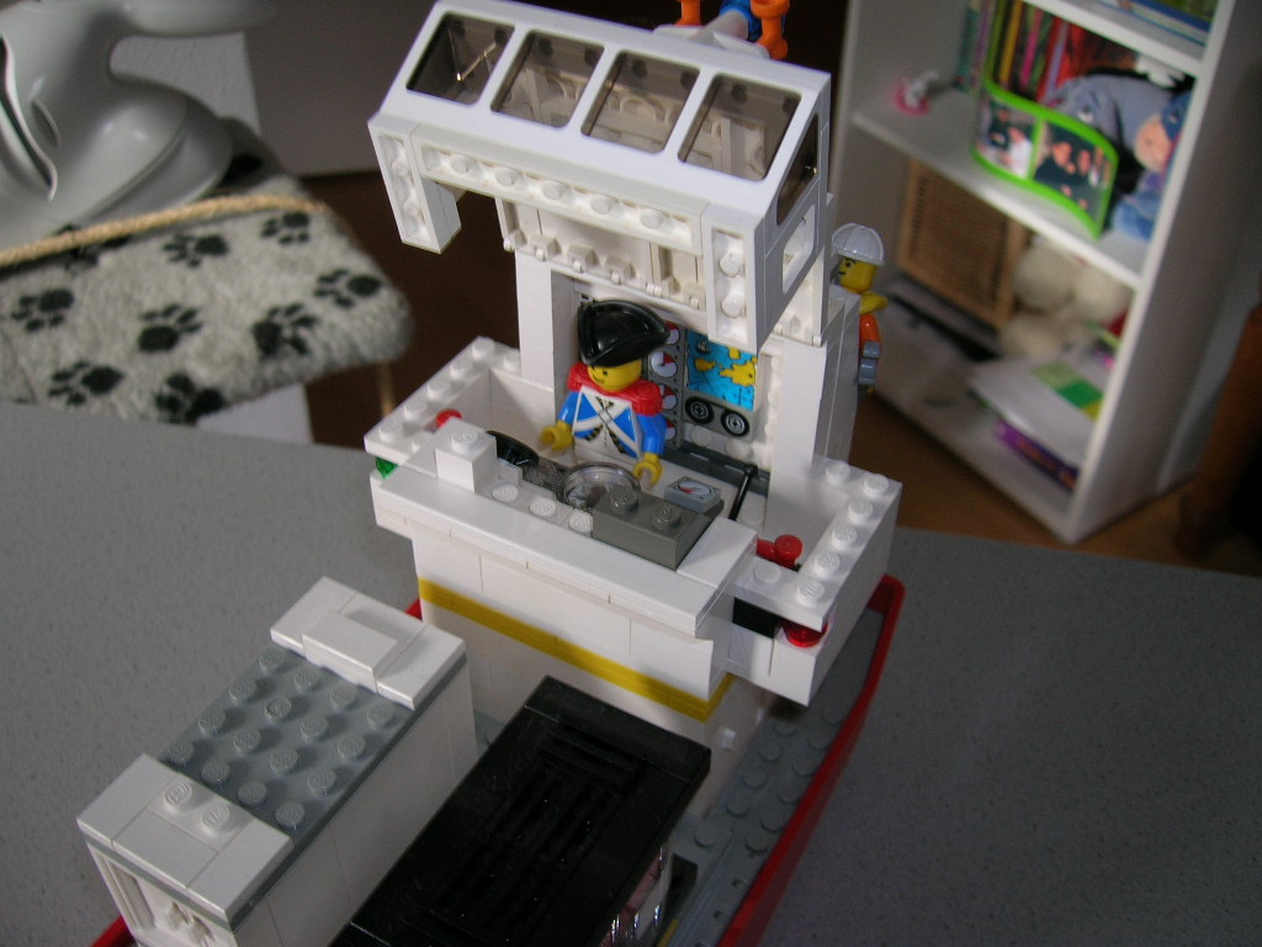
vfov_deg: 41.8
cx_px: 631
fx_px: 1240
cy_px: 474
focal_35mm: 34
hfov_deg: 54.0
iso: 50
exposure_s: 1/30
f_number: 2.9
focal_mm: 5.7
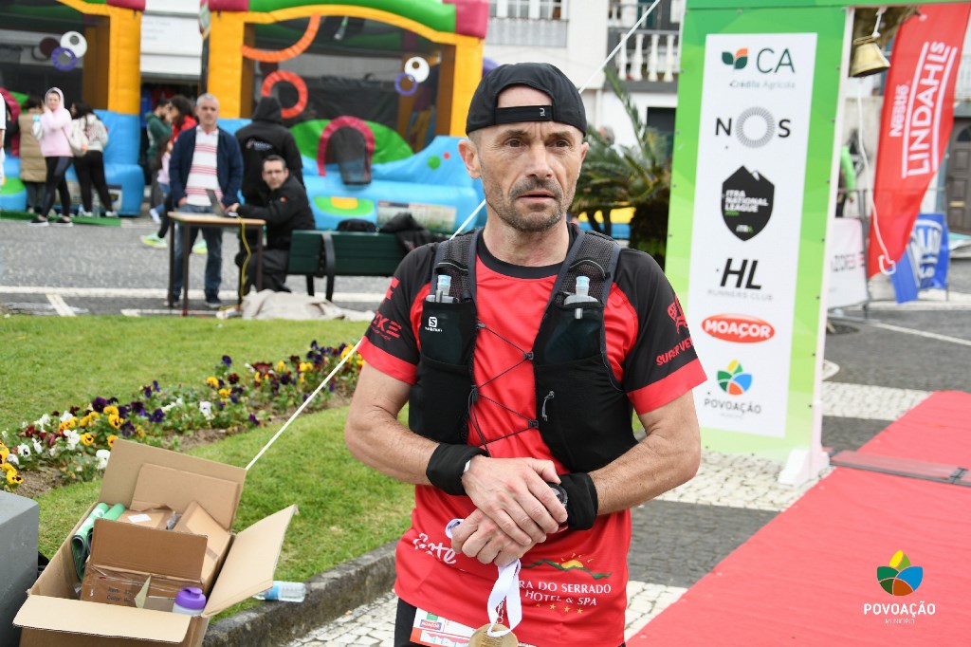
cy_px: 324
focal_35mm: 52
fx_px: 1402
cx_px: 486
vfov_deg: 26.0
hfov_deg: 38.2
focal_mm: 35
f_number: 4.5
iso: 125
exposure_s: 1/160
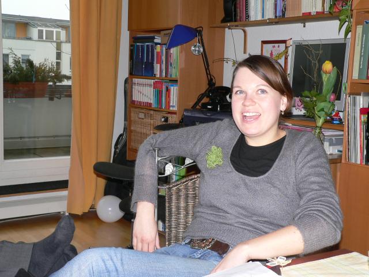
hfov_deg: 38.2
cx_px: 184
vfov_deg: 29.1
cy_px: 138
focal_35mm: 50
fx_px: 533
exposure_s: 1/250
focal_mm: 8.3
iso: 100
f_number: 2.8
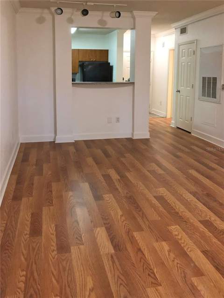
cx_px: 112
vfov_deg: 63.4
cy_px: 149
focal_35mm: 28
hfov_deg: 49.7
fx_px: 242
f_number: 1.8
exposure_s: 1/9
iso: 100
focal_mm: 3.99
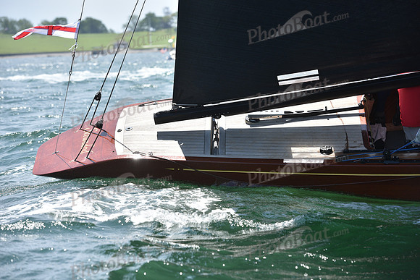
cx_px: 210
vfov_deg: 10.2
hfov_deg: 15.2
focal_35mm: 135
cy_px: 140
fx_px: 1575
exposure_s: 1/1250
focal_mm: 135
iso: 250
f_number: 5
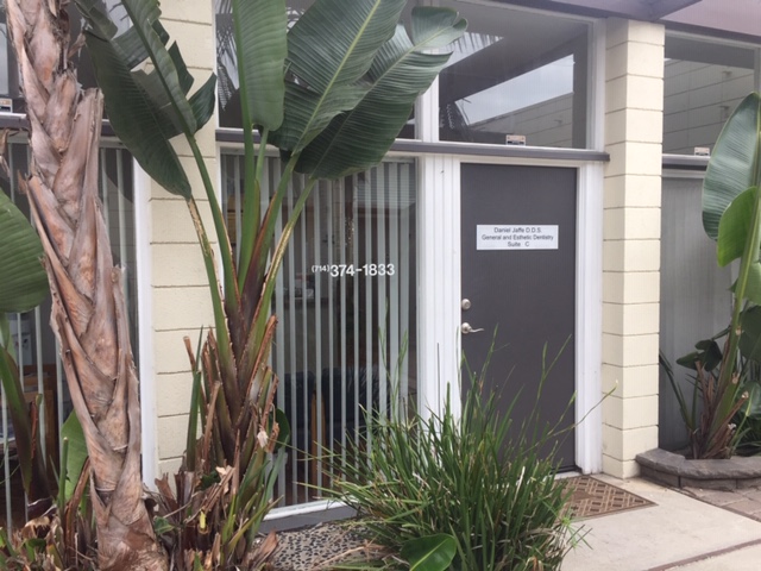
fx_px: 638
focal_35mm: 29
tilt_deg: -2.5
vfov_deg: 48.2
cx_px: 380
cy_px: 286
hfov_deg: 61.7
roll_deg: +0.0
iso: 32
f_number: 2.2
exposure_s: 1/286
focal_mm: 4.15
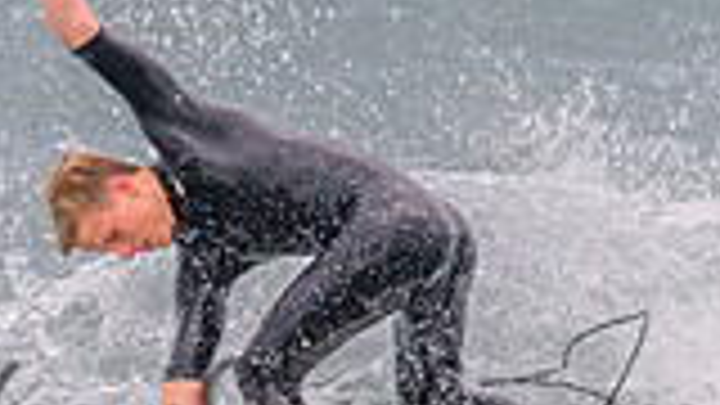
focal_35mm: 3009
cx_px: 506
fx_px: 57446
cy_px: 313
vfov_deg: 0.4
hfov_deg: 0.7
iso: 1600
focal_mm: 630
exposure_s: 1/2000
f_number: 11
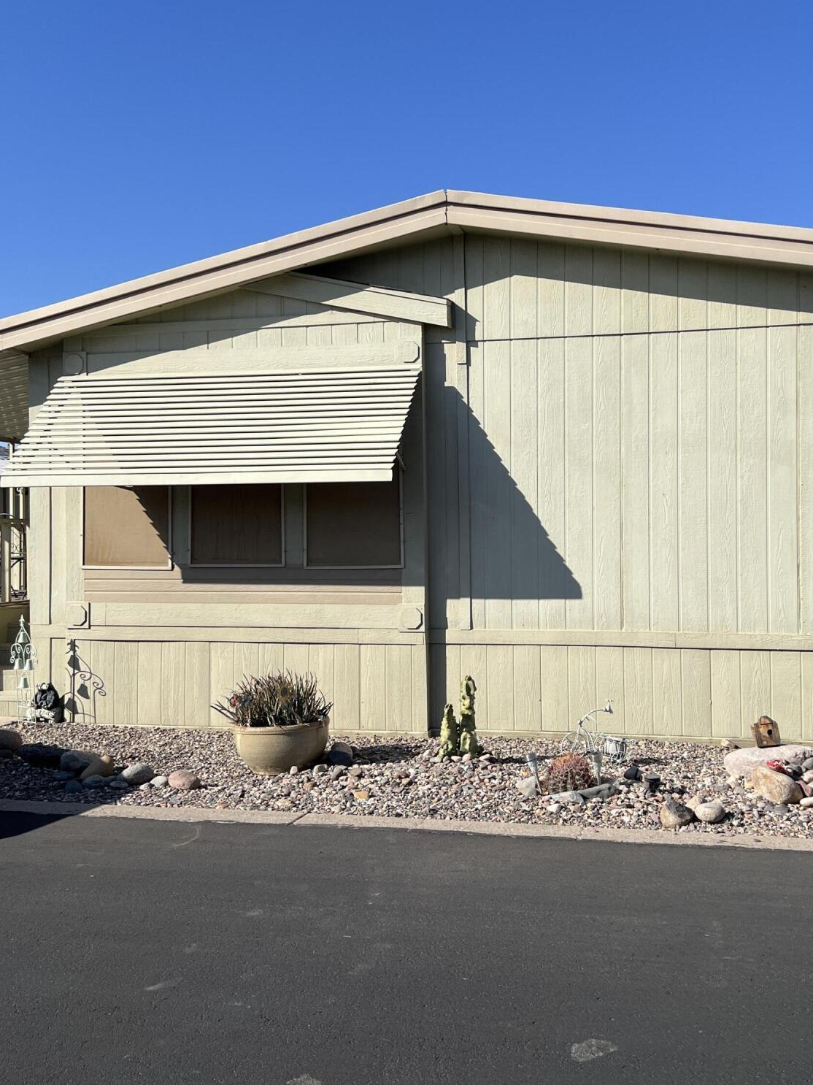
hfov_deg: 40.5
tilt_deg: +1.3
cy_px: 529
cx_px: 496
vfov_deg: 52.6
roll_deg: +1.1
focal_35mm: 35
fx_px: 1096
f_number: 1.5
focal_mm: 5.7
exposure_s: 1/6211
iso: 50
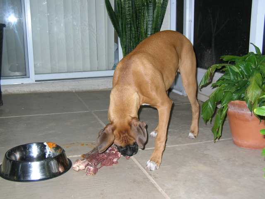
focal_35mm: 47
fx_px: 360
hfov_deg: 40.5
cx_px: 132
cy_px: 100
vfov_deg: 30.8
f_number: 2.9
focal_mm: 7.8
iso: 50
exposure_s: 1/60.1
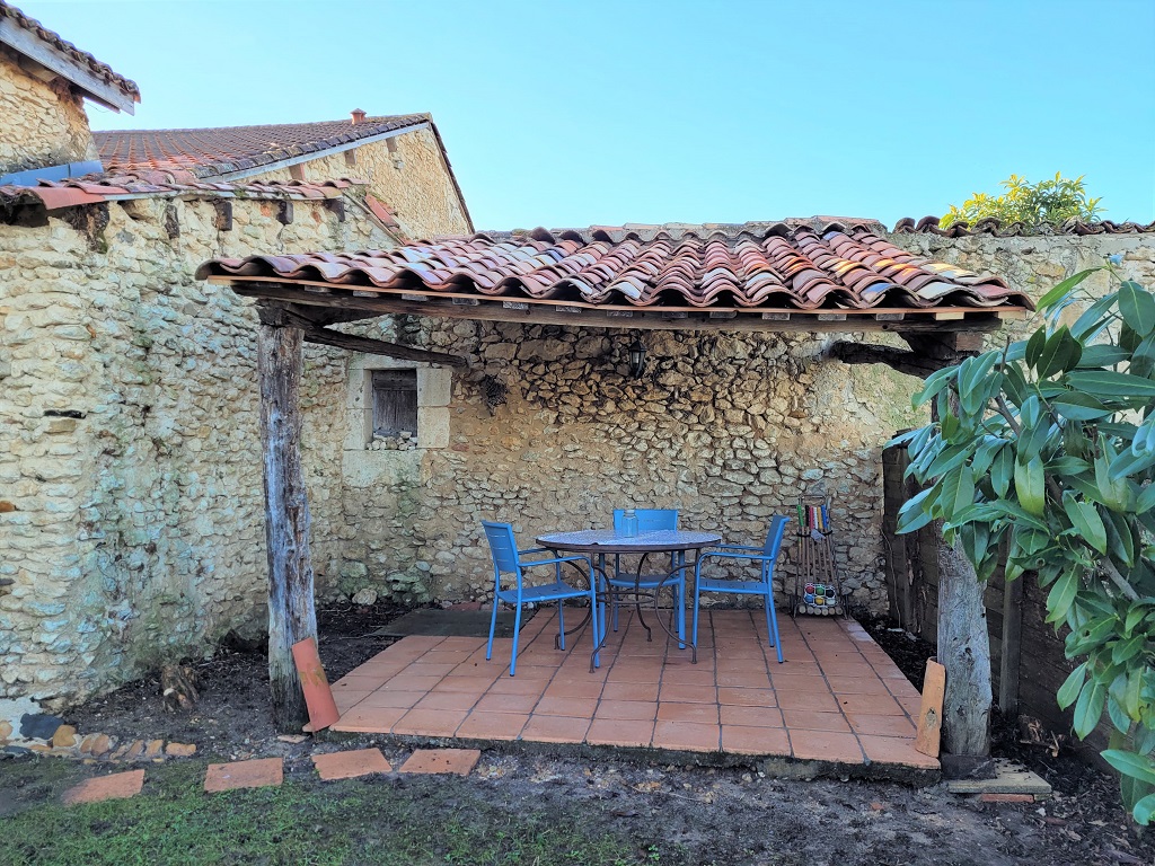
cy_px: 433
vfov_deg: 53.1
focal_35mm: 26
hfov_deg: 67.3
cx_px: 578
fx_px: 868
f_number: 1.8
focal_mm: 5.4
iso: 40
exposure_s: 1/290
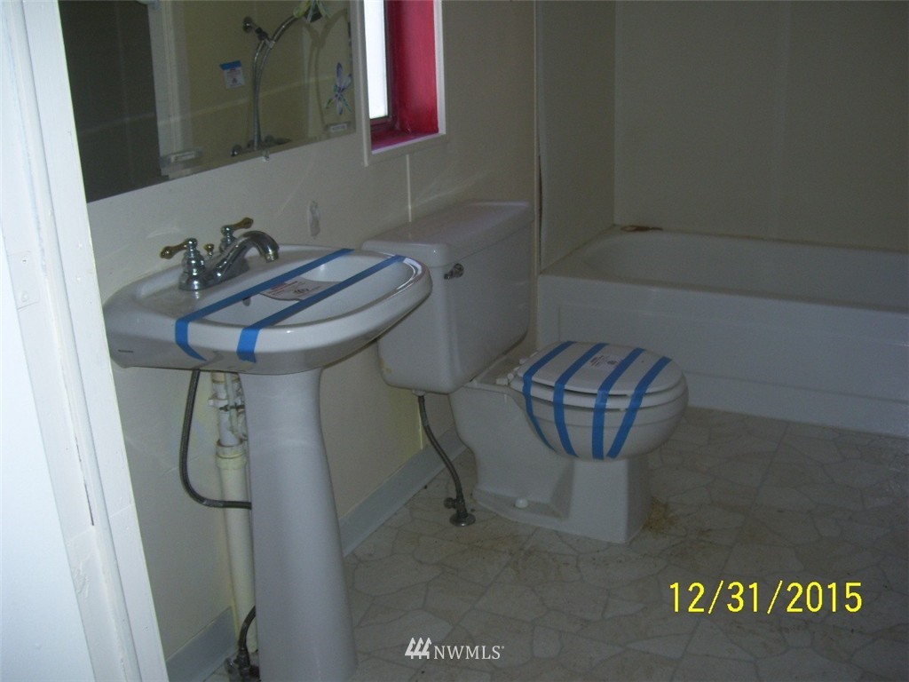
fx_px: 945
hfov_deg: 51.4
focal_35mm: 36
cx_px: 454
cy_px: 341
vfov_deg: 39.7
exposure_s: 1/60
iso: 80
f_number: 2.7
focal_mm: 6
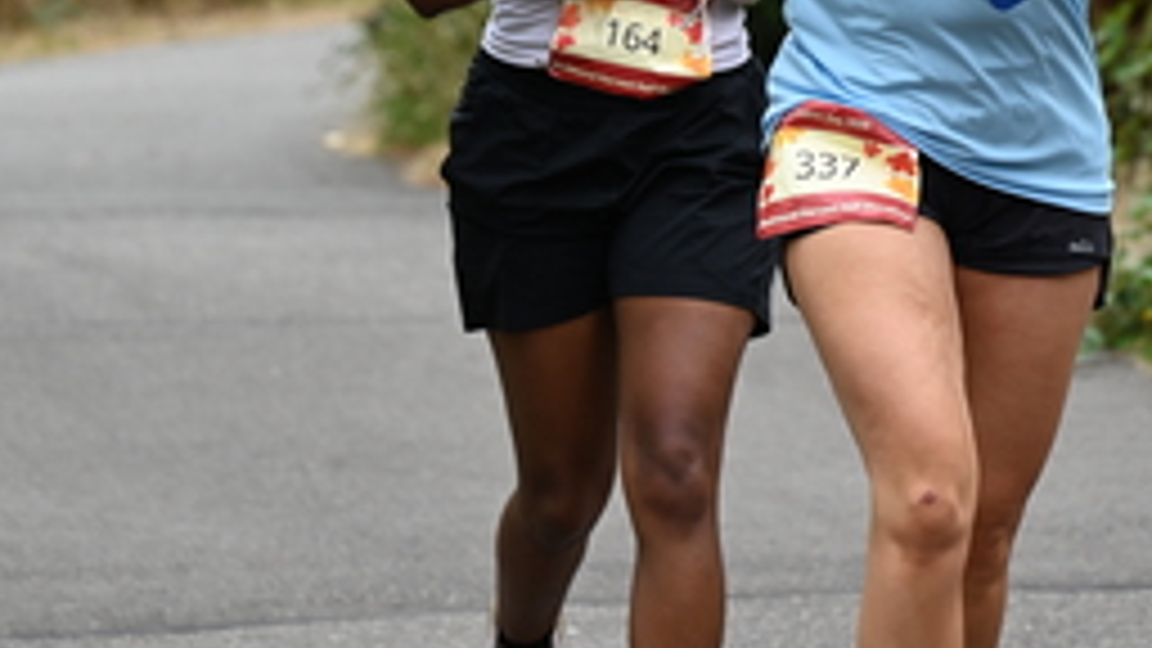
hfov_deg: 4.8
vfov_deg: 2.7
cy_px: -169
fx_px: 13746
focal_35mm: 450
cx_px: 670
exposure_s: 1/500
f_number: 6.3
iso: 400
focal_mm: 200
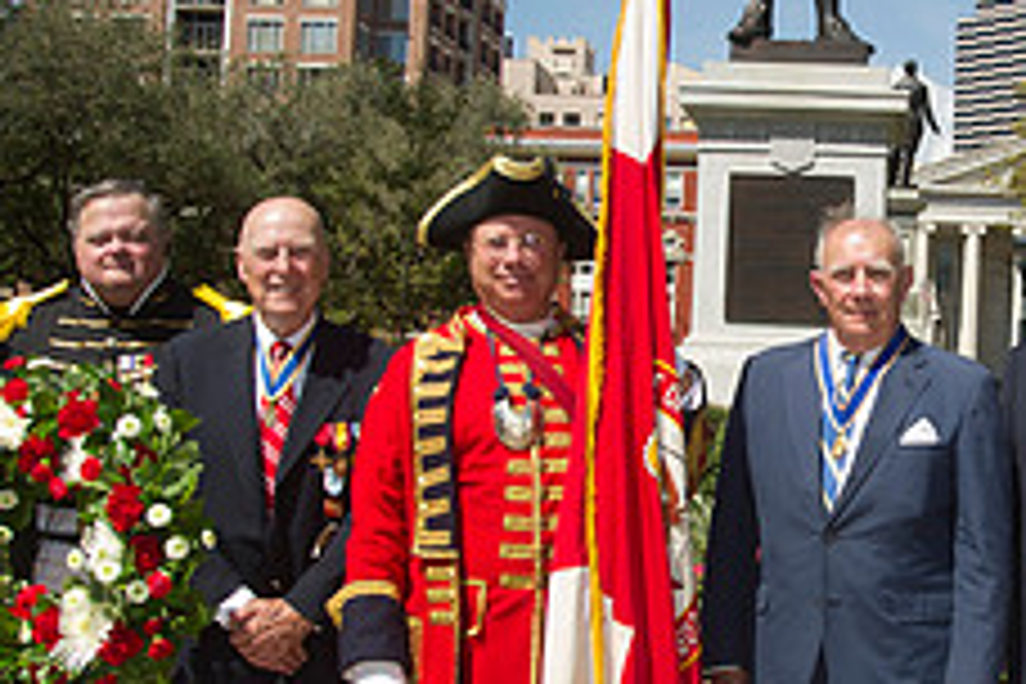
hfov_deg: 31.6
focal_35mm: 61
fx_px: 1738
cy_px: 378
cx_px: 886
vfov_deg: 22.3
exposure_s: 1/250
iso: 200
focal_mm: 24
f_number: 9
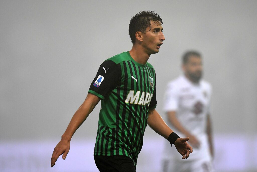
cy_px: 86
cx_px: 128
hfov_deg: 3.4
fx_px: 4284
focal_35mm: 600
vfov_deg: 2.3
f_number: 3.5
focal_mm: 400
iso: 2500
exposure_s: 1/1600
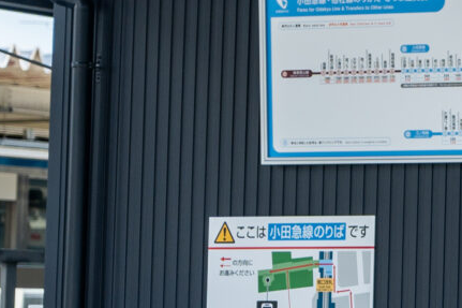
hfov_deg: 8.9
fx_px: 2668
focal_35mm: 208
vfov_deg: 6.6
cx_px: 1146
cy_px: 134
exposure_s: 1/640
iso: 100
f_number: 2.8
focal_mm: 35
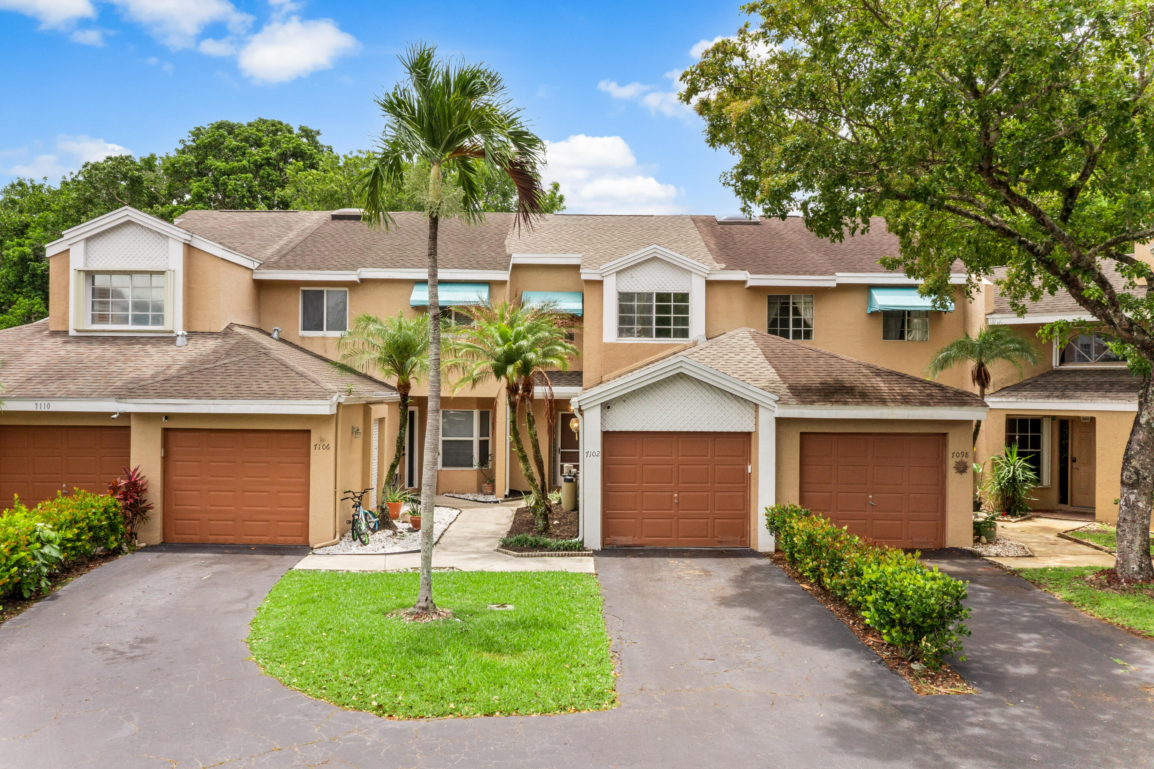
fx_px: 897
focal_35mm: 28
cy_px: 384
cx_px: 577
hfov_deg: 65.5
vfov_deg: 46.4
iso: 100
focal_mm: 10.26
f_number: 6.3
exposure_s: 1/500
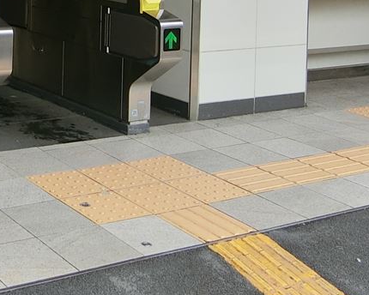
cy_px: -89
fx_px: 754
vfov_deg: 20.3
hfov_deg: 25.8
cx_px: -21
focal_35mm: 69
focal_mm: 4.06
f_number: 2.7
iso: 80
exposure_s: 1/125
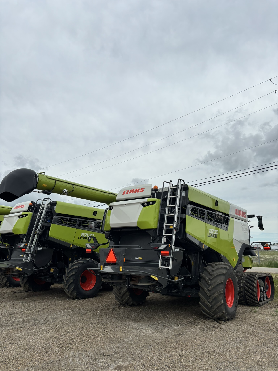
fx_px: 278
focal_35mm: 26
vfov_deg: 67.3
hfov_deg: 53.1
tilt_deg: +13.2
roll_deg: -0.8
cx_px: 139
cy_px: 186
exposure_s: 1/5952
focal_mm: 5.96
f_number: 1.6
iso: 50
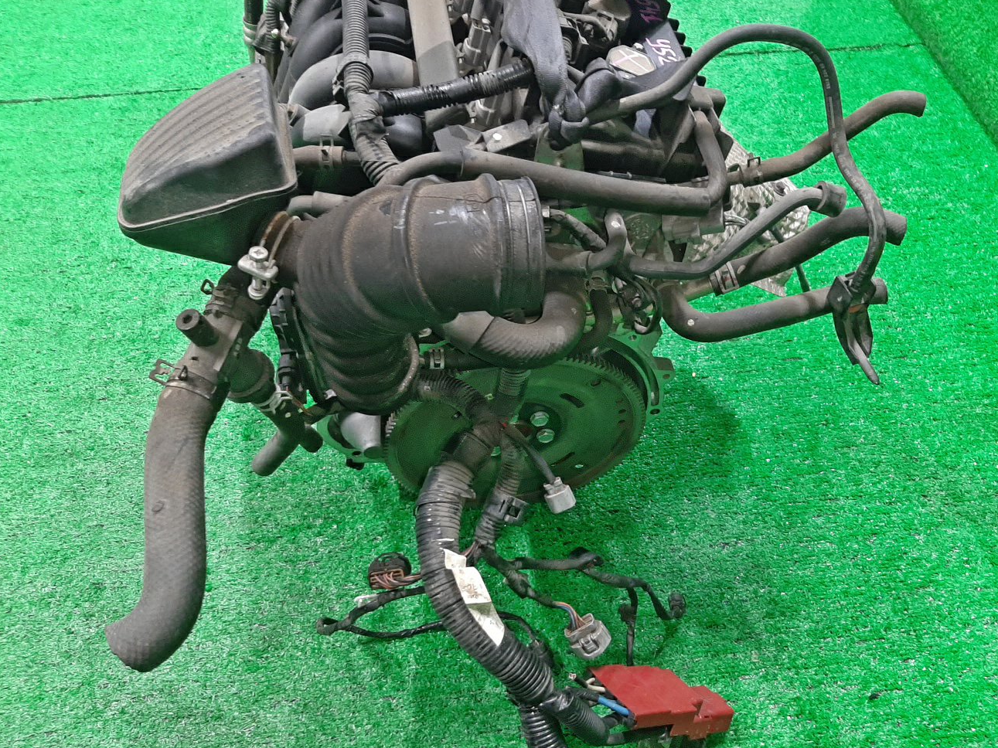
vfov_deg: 48.1
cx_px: 540
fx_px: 836
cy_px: 413
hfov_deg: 61.6
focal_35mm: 29
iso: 168
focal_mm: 3.93
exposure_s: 1/33
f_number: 1.7
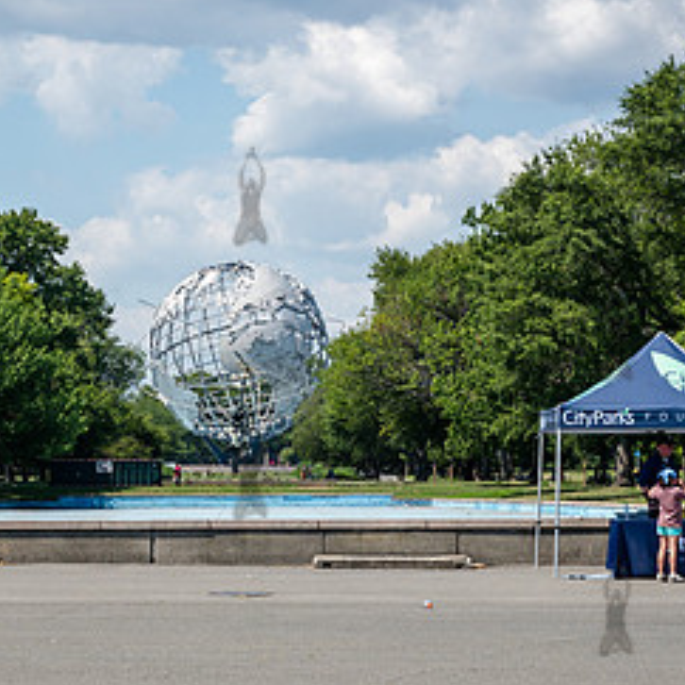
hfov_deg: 15.1
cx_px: 249
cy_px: 468
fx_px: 2575
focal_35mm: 115
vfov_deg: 15.1
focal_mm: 56
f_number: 10
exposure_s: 1/320
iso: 200
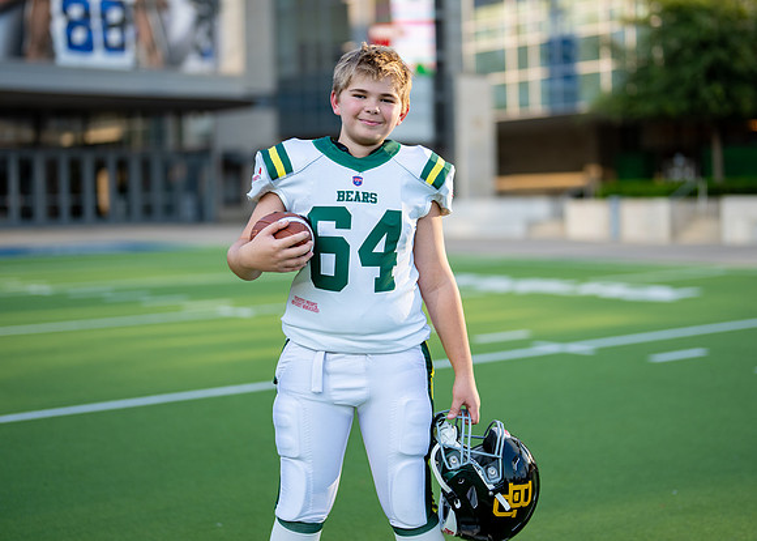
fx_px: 1378
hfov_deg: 30.7
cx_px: 392
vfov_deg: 22.2
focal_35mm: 64
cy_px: 244
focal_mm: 50
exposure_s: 1/2500
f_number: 1.2
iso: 100
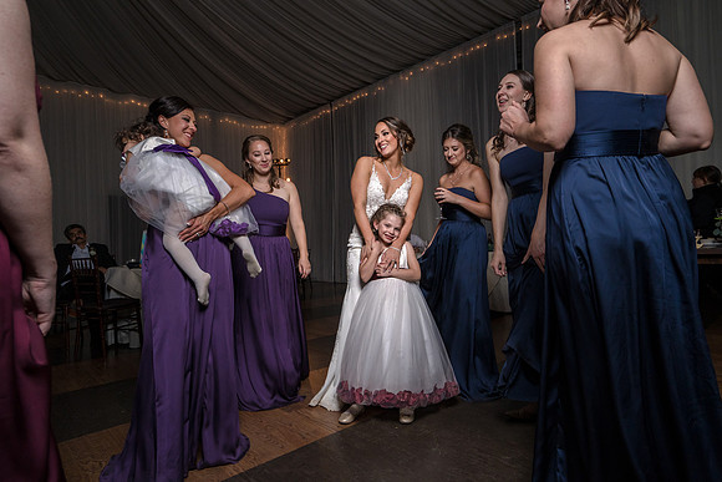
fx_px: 401
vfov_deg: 62.0
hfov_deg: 84.0
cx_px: 361
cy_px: 241
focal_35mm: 20
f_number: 5.6
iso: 2000
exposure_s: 1/200
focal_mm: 20
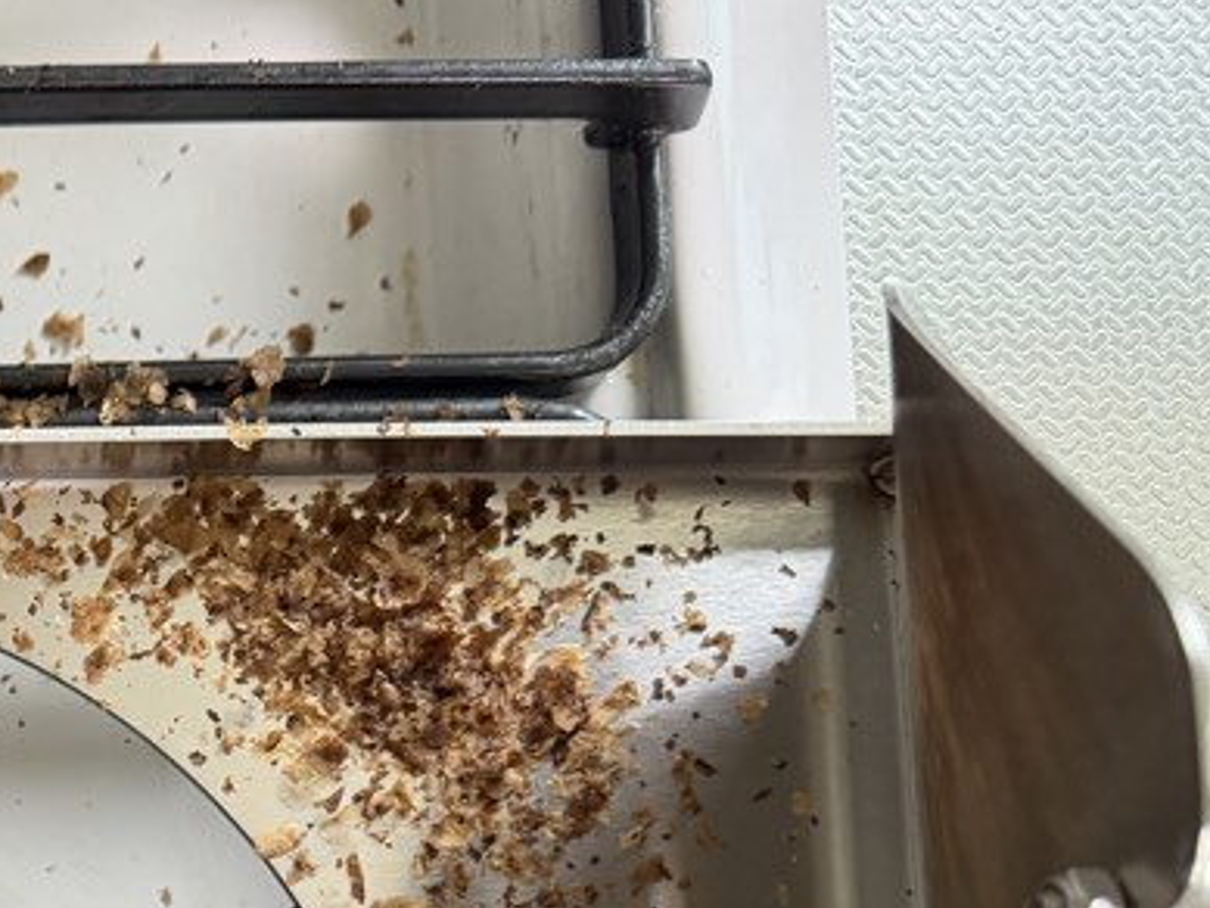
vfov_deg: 18.7
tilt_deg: -84.5
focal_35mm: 74
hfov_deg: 23.1
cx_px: -398
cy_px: 1141
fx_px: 2587
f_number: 1.78
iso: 320
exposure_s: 1/59
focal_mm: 6.76
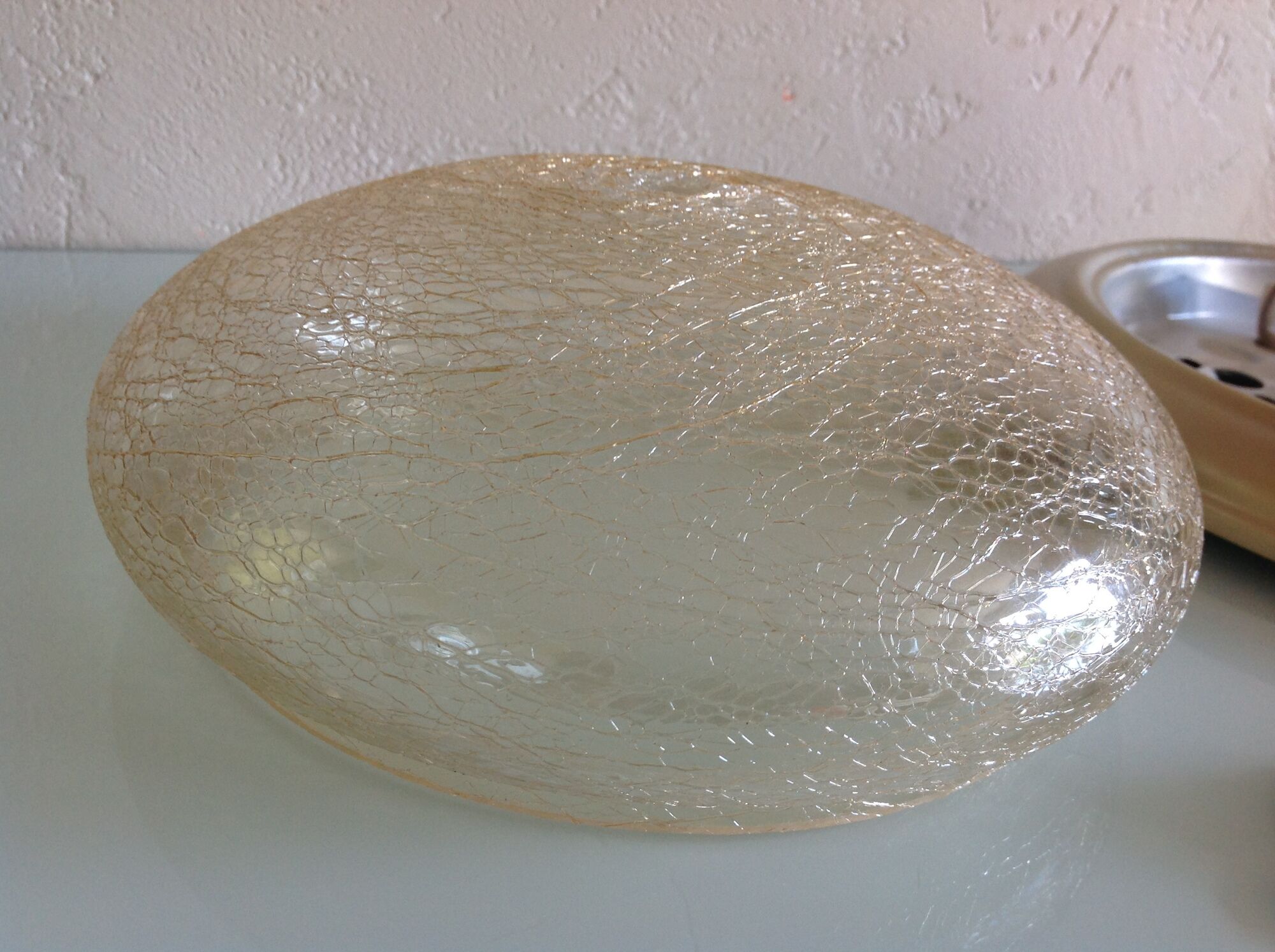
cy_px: 476
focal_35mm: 35
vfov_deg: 40.6
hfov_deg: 52.7
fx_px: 1287
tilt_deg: -26.3
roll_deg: -6.0
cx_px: 638
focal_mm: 4.28
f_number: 2.4
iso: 50
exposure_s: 1/20
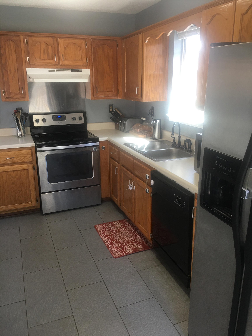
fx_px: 281
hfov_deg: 48.2
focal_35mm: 29
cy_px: 168
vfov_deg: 61.7
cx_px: 126
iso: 25
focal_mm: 4.15
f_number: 2.2
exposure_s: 1/30
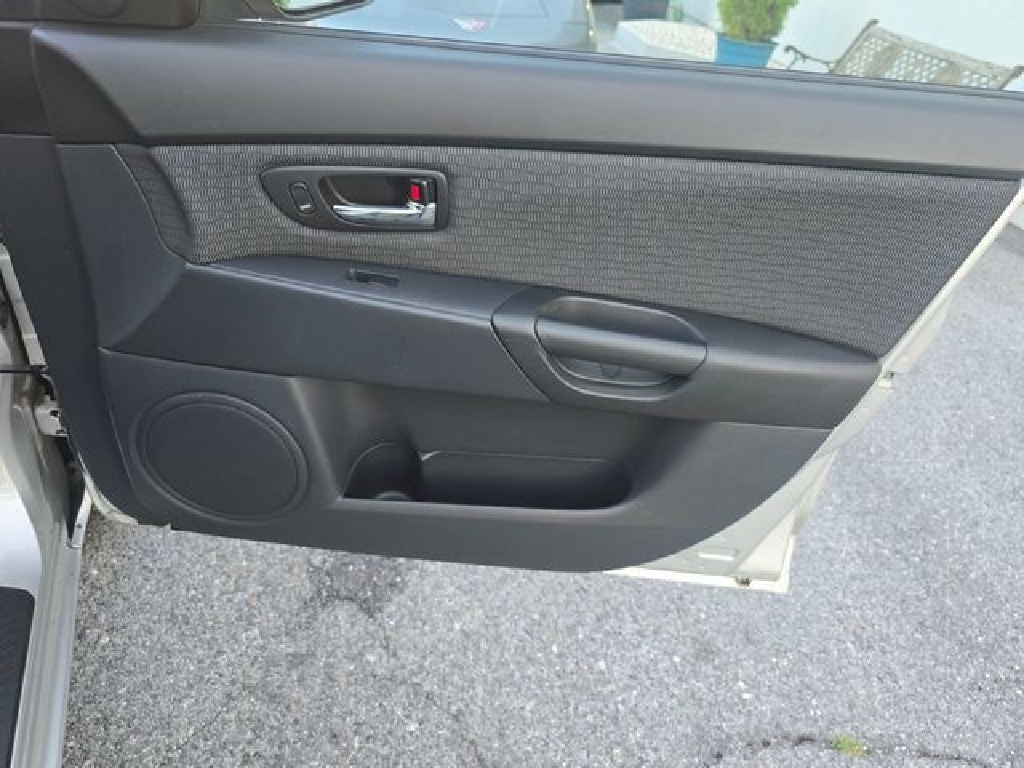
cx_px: 512
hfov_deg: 73.9
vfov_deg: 58.9
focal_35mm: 23
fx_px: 680
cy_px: 384
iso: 125
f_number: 1.7
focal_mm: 6.3
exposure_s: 1/180
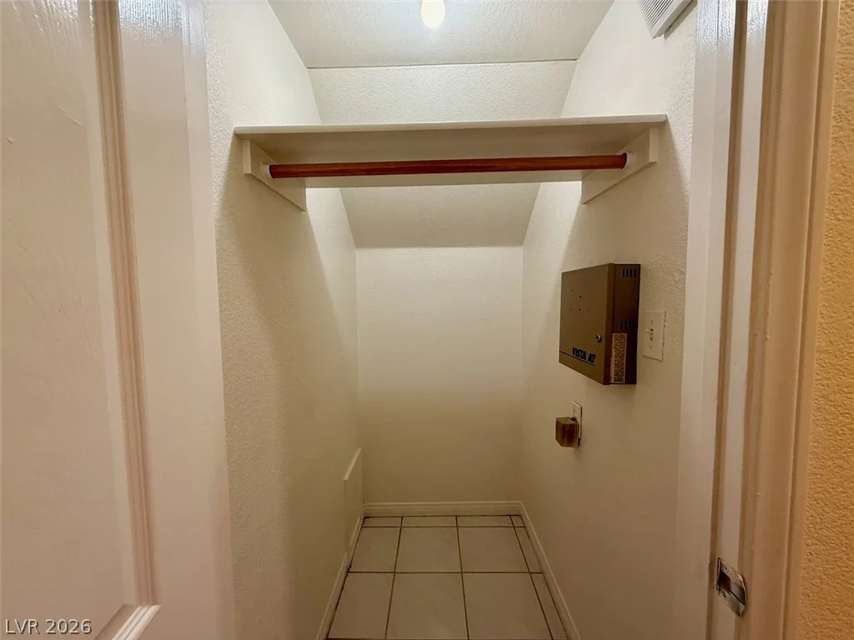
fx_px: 345
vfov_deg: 85.7
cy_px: 320
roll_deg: +0.3
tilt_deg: -3.9
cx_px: 427
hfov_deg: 102.1
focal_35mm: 14
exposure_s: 1/60
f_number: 2.2
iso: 200
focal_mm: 2.22
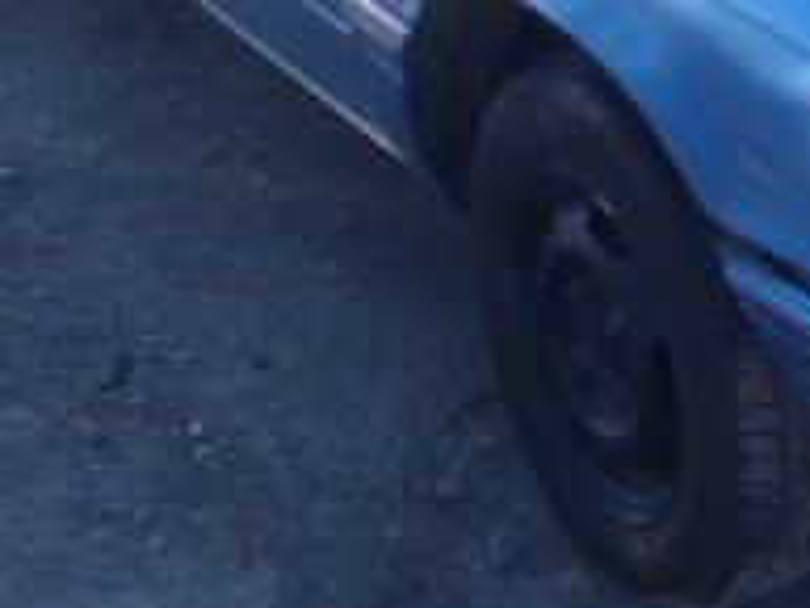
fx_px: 2178
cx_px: 873
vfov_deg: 15.6
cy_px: 0
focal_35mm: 93
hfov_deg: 20.2
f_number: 4.5
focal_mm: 5
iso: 80
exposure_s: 1/125
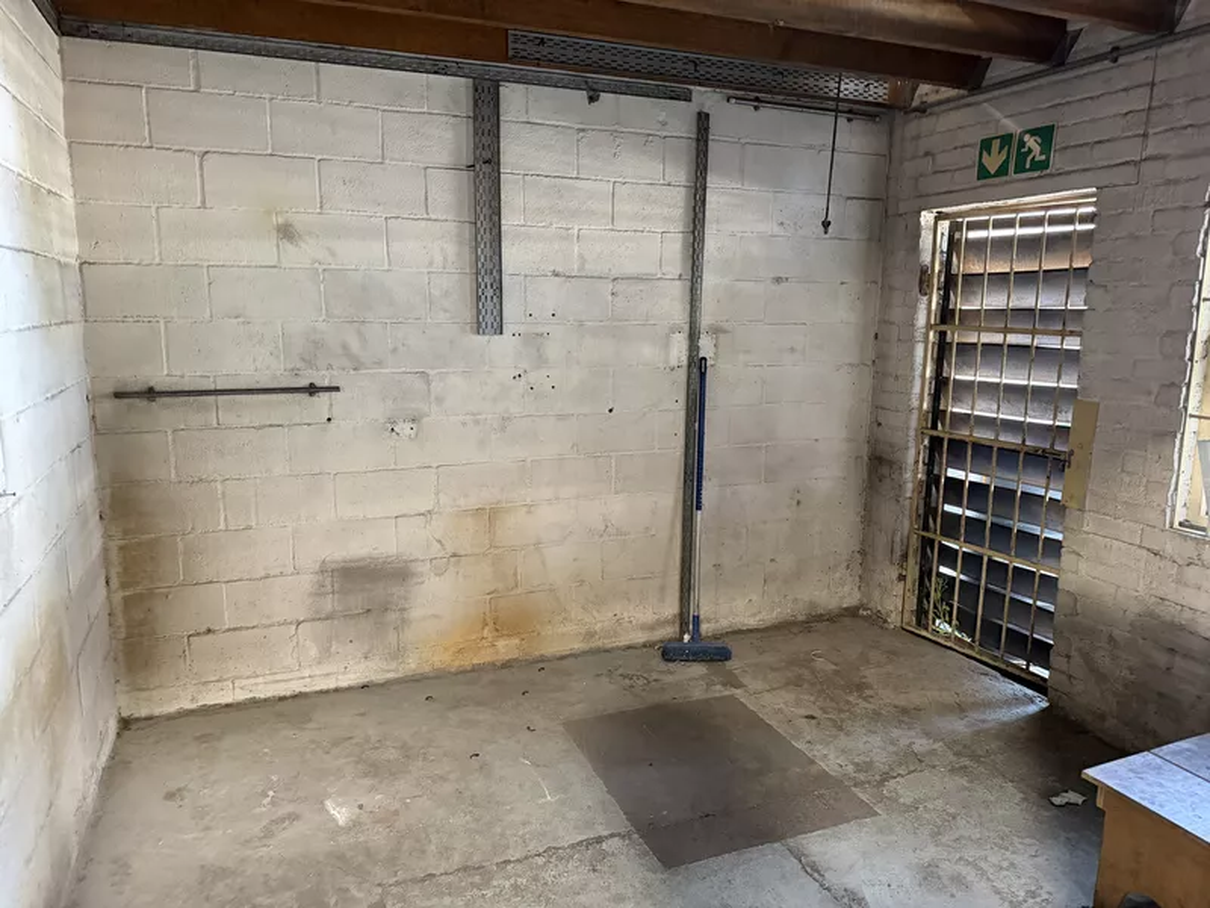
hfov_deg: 71.6
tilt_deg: -7.9
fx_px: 839
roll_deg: +0.6
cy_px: 454
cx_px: 605
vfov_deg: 56.8
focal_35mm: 24
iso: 800
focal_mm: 6.76
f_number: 1.78
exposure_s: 1/56
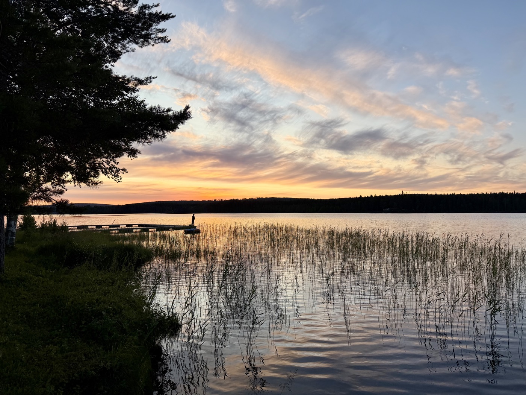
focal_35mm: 24
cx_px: 263
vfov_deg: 56.8
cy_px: 198
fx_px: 365
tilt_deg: +1.2
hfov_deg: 71.6
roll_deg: +0.1
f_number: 1.78
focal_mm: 6.76
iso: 80
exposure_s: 1/1018
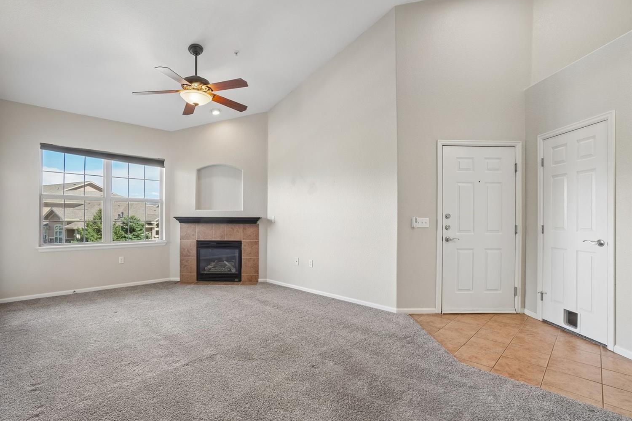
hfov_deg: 96.6
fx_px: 281
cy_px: 218
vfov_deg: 73.7
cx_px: 297
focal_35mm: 16
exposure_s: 1/30
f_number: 8
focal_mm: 10
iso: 400
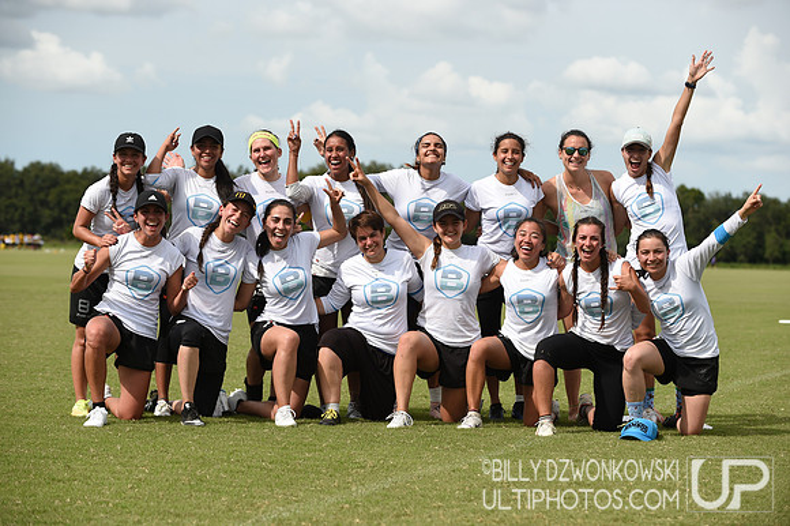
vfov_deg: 13.0
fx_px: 2303
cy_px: 263
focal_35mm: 105
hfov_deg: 19.5
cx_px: 395
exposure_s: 1/800
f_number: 5.6
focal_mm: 105
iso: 100
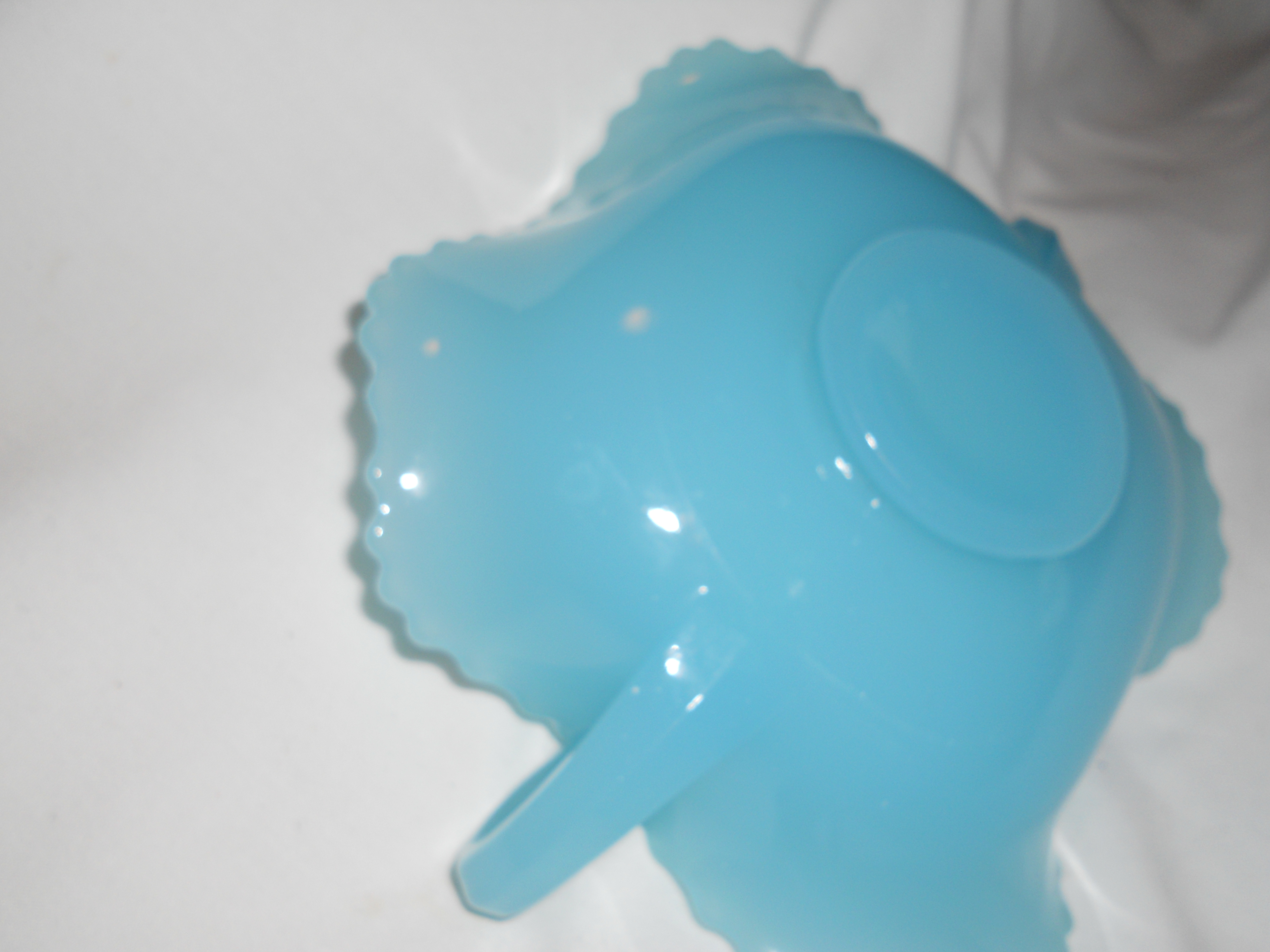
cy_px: 476
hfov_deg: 56.8
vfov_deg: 44.2
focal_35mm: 32
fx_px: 1174
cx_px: 635
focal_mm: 5.8
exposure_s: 1/25
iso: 80
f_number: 8.8
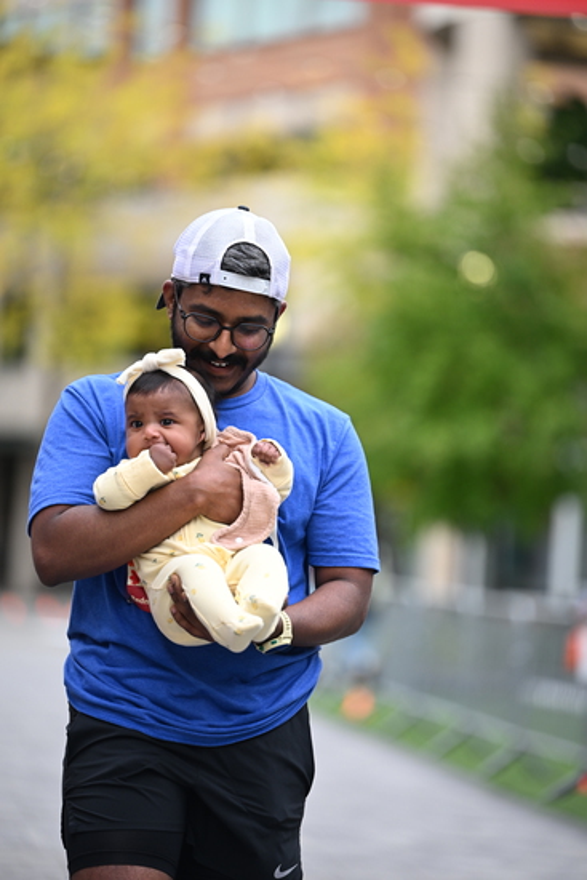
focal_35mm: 160
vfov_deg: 12.8
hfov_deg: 8.6
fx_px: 3911
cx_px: 294
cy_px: 440
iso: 640
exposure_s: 1/1600
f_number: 2.8
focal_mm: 160
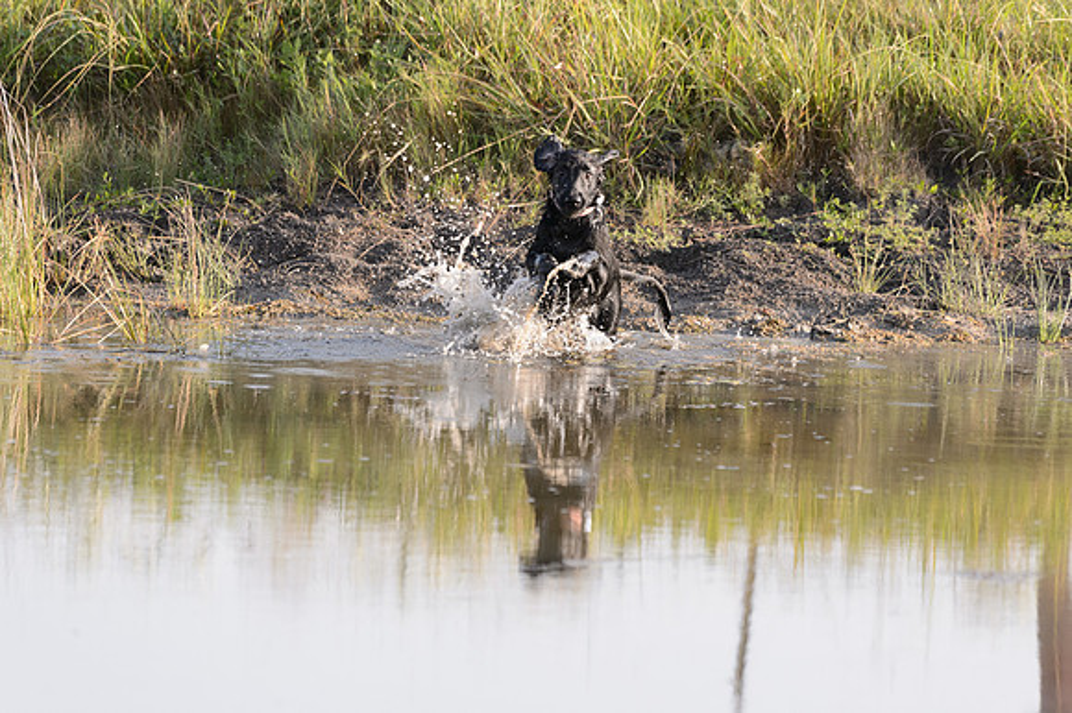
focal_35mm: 400
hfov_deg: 5.2
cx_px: 536
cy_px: 356
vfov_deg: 3.4
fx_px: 11904
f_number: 6.3
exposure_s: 1/1600
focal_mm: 400
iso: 1600
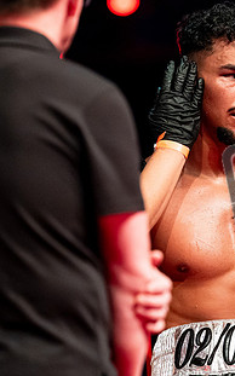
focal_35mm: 285
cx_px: 225
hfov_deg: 4.6
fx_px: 2925
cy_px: 166
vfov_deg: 7.4
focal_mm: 150
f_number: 2.8
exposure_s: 1/1000
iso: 4000
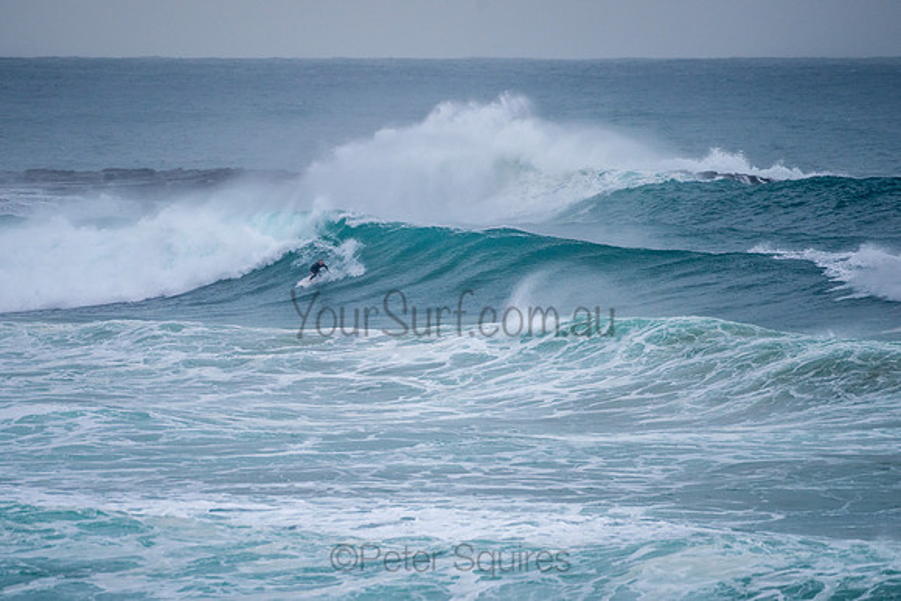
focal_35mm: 613
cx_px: 433
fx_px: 15350
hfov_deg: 3.4
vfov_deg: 2.2
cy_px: 278
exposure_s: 1/1250
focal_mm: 500
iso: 500
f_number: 5.6
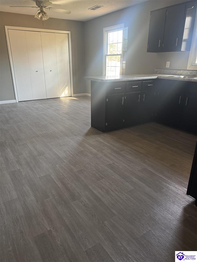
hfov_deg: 56.8
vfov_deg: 71.6
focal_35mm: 24
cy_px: 131
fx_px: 182
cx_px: 98
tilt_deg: -20.4
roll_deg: -1.0
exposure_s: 1/60
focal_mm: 6.76
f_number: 1.78
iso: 250
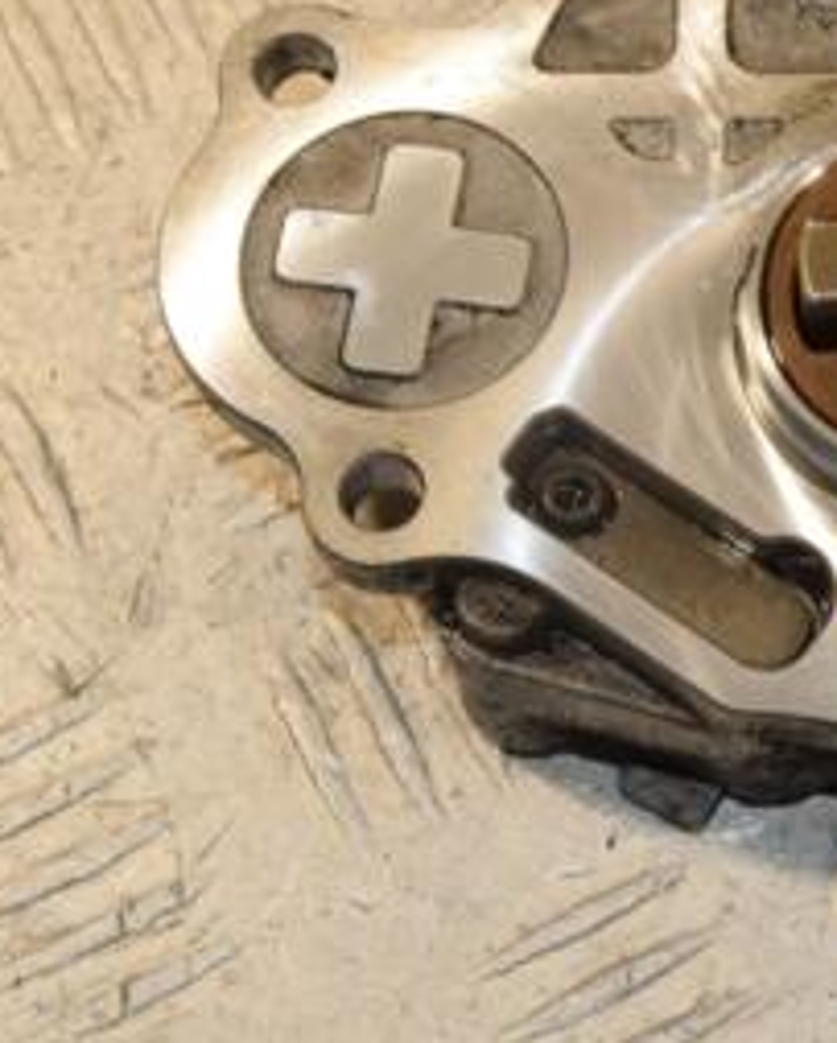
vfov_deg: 12.8
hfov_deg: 10.1
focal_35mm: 150
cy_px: 326
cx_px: 1010
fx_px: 4640
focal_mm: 45
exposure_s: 1/200
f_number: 9
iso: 800
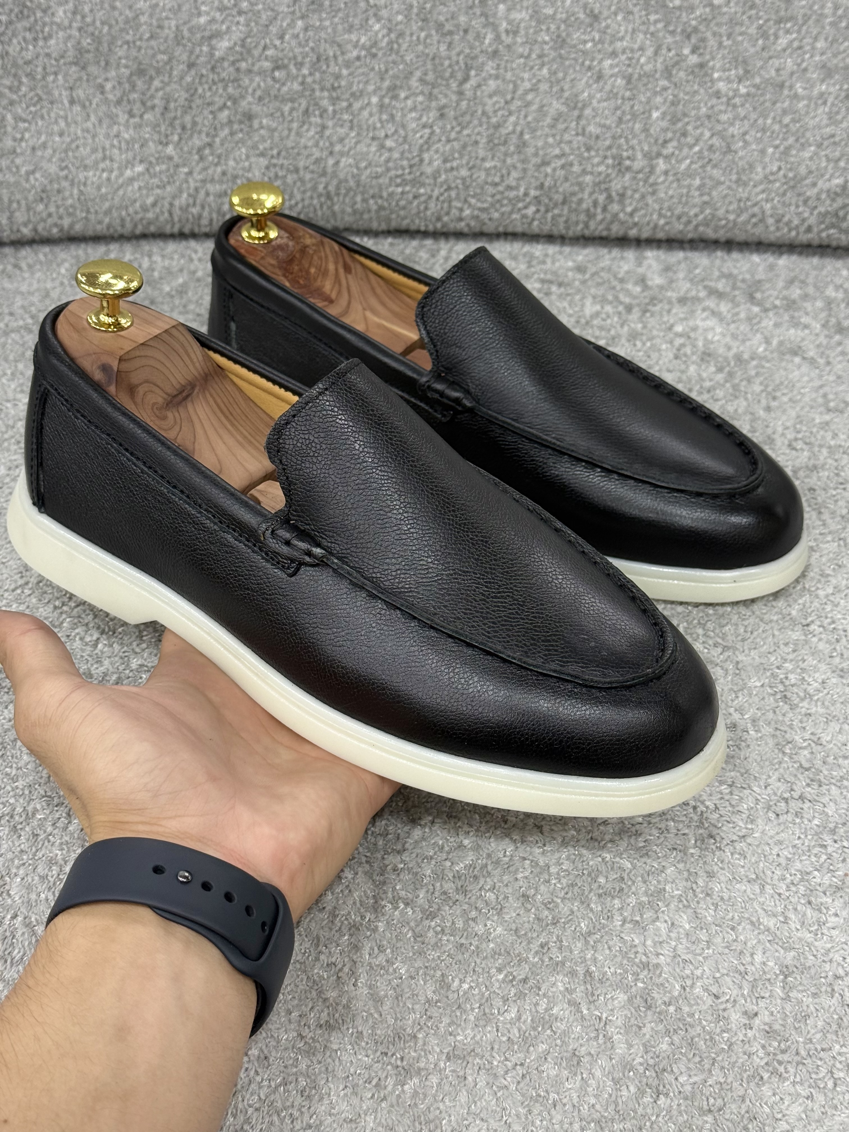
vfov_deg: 39.7
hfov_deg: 30.3
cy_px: 566
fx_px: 1570
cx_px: 424
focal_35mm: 48
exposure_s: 1/100
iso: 125
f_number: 1.78
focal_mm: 6.76
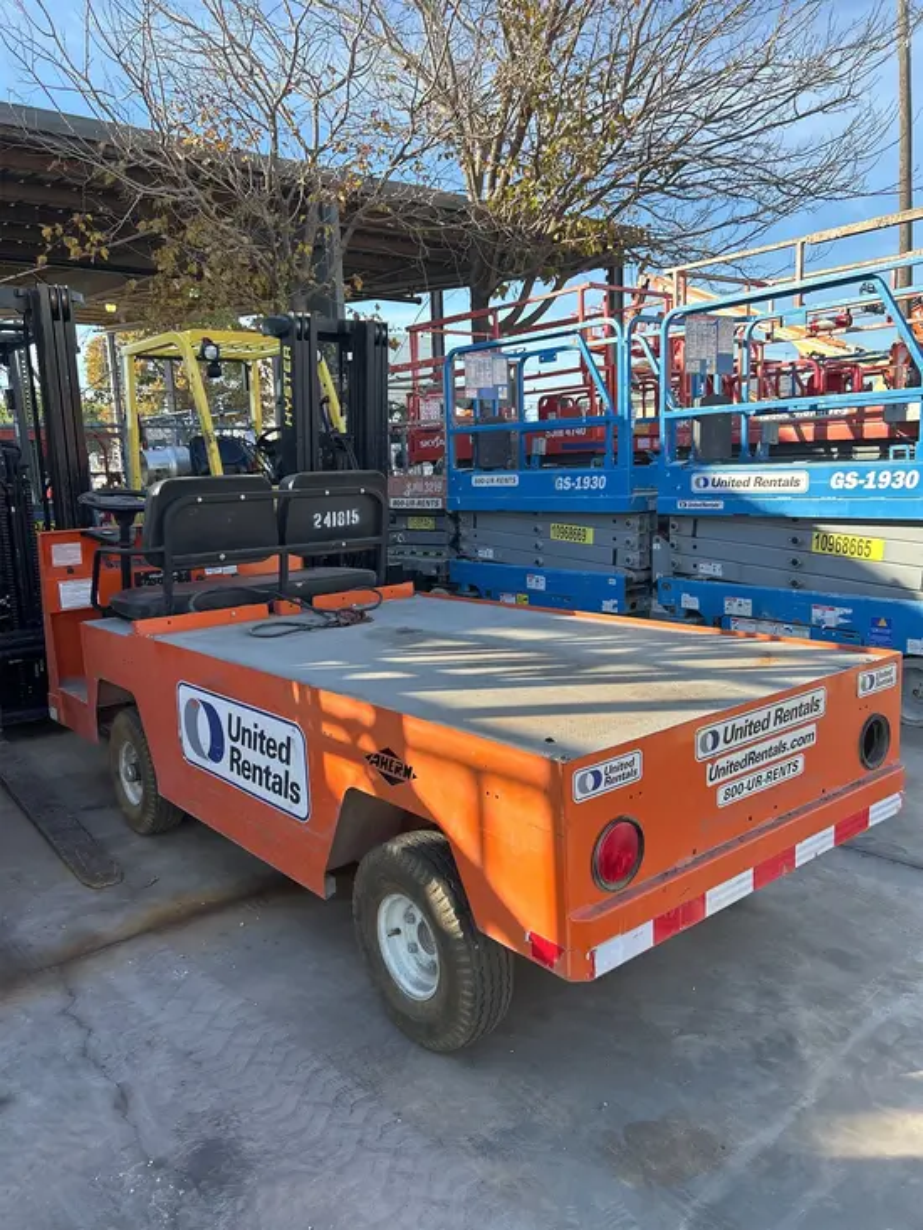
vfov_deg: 67.3
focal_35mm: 26
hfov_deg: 53.1
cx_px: 462
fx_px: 924
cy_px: 615
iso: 50
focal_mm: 5.7
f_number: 1.5
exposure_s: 1/1058
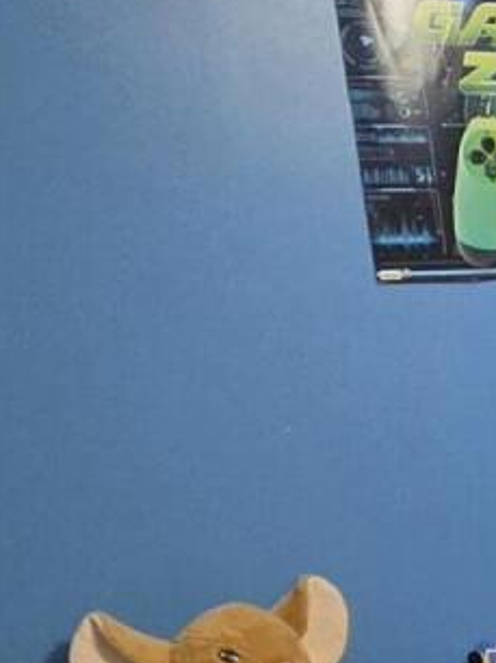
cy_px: 748
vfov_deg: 21.7
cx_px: 1135
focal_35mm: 85
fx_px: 1626
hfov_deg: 13.5
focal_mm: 2.2
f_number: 1.9
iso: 640
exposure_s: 1/60
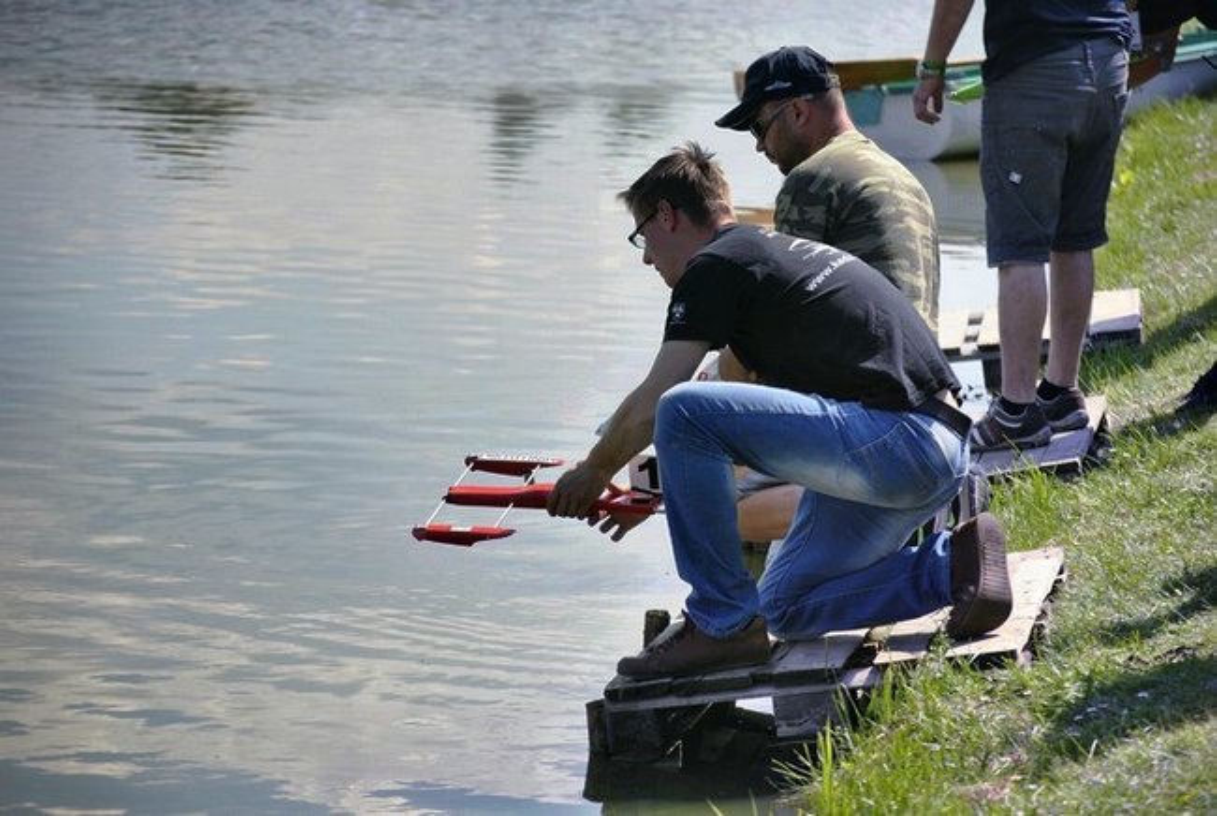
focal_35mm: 153
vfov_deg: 9.0
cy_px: 408
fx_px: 5182
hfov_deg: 13.4
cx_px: 608
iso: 200
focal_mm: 102
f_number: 4.5
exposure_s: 1/800
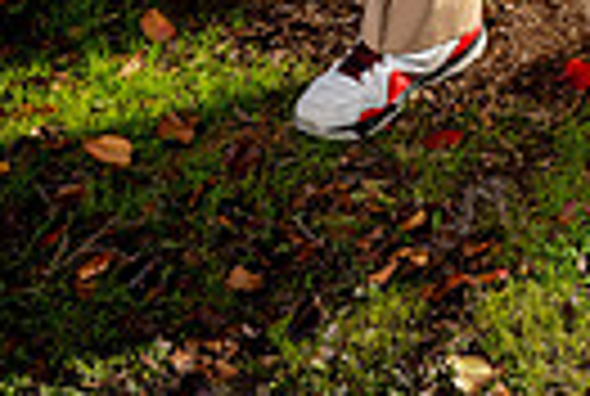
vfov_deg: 10.0
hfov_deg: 16.4
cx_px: 671
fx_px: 1971
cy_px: -558
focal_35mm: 120
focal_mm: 35
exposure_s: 1/1250
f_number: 4
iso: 100
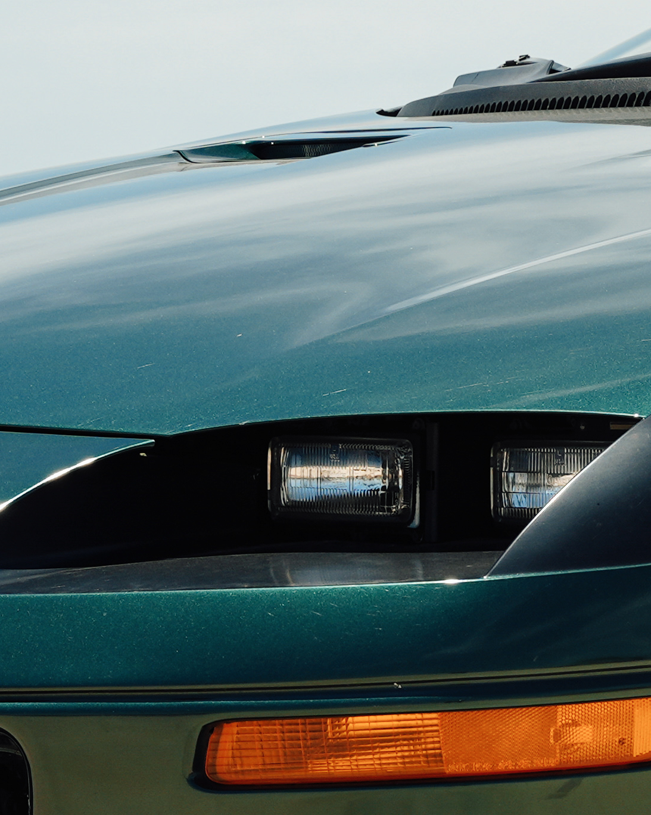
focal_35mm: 234
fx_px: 5646
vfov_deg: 8.2
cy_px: 187
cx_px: 1141
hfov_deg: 6.5
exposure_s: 1/200
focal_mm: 48.7
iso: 100
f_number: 9.5
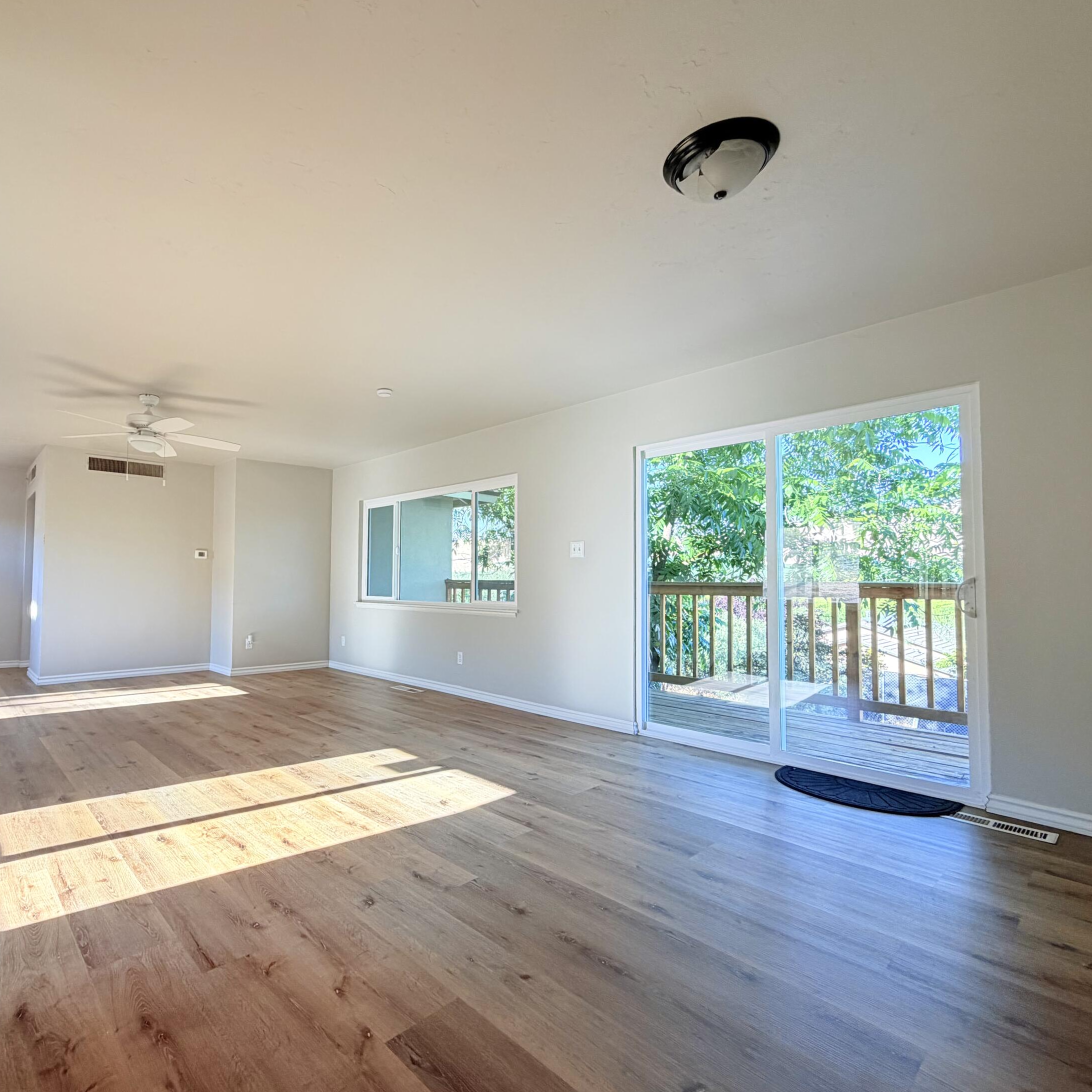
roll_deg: +0.4
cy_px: 558
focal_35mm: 17
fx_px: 607
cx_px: 432
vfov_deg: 84.0
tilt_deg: +1.6
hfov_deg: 82.8
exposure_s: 1/121
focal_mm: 2.22
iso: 100
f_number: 2.2
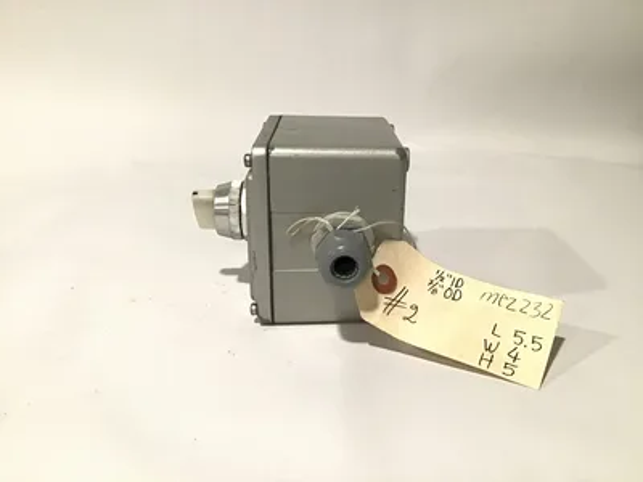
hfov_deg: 58.4
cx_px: 322
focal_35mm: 31
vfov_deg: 45.4
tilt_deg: -20.2
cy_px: 241
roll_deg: +1.1
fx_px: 576
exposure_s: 1/30
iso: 125
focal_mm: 3.3
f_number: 2.4
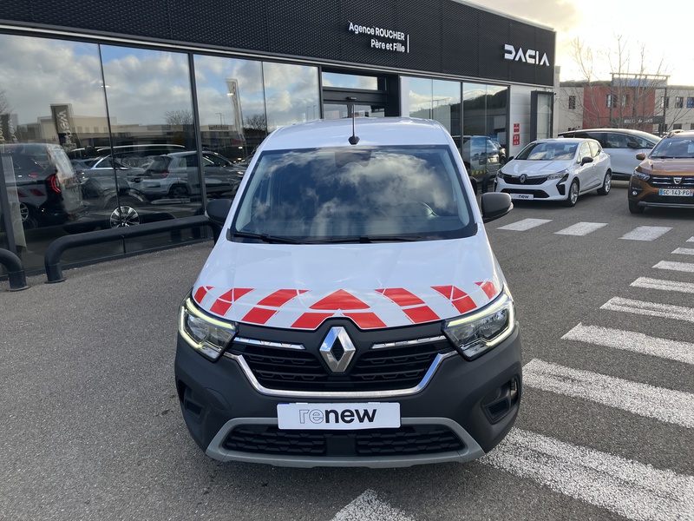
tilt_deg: -9.9
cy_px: 260
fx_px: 561
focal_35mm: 28
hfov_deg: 63.4
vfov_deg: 49.7
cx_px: 347
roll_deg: +2.9
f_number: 1.8
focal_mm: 3.99
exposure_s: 1/408
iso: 32
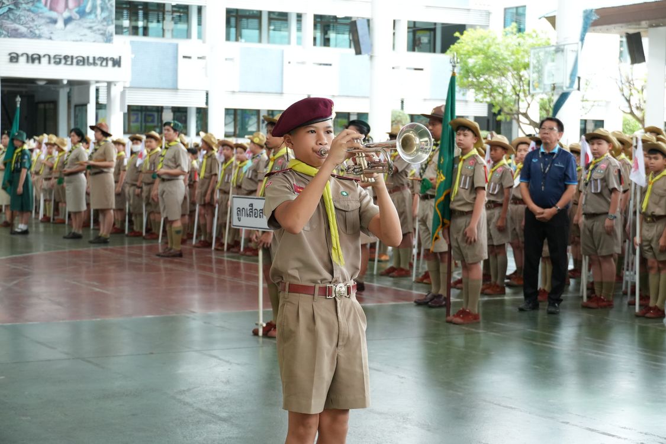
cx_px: 333
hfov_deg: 27.5
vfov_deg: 18.5
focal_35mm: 74
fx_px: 1360
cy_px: 222
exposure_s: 1/200
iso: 1600
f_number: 5
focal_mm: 49
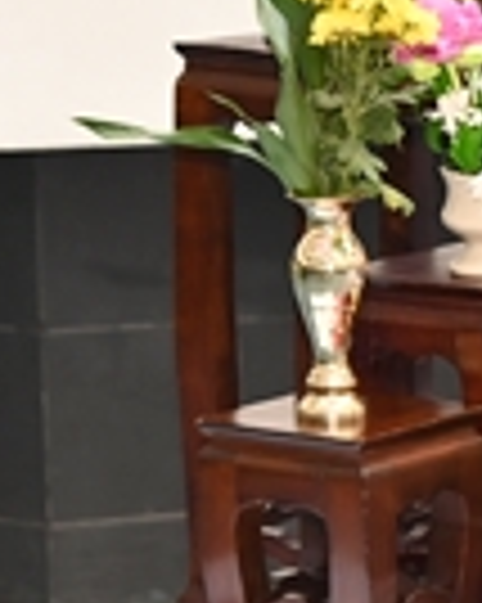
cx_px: 1018
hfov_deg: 7.5
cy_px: 441
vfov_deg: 9.8
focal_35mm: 196
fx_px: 3499
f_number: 4.5
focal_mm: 35
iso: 400
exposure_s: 1/80
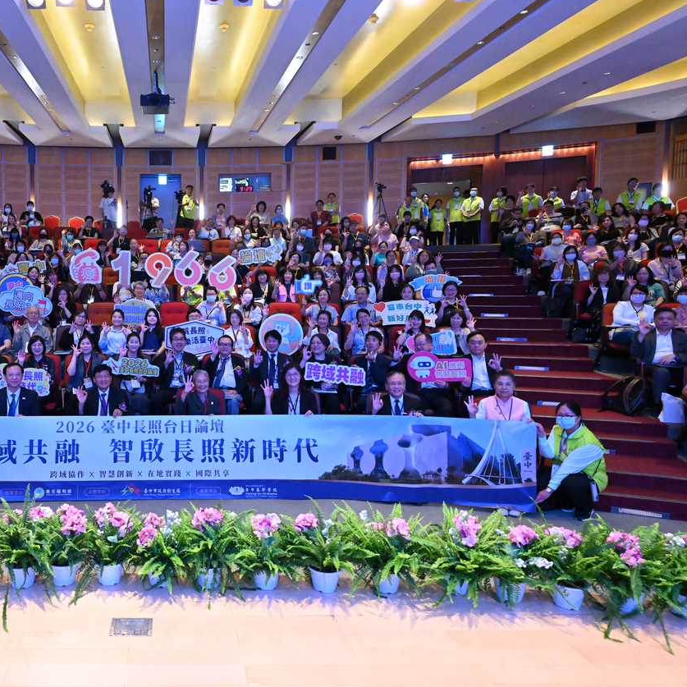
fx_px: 584
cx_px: 167
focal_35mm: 26
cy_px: 344
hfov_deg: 57.7
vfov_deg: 60.9
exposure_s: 1/125
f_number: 4.5
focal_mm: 20
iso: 9000
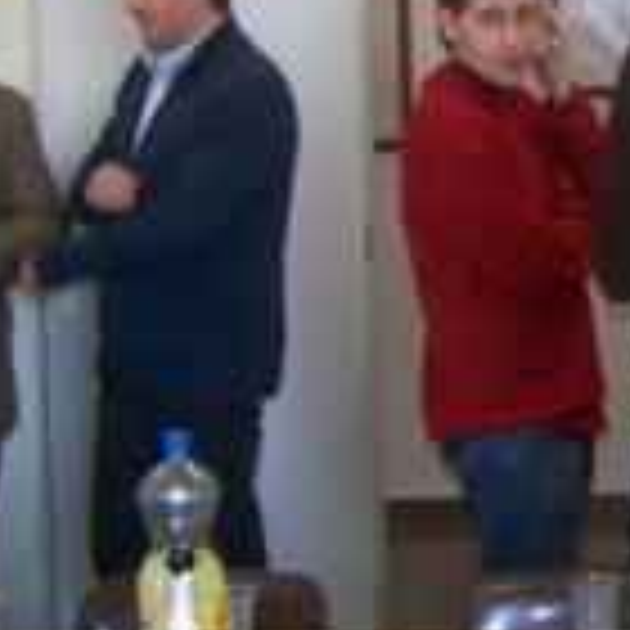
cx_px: 950
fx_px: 2389
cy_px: 117
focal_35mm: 116
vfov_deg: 14.9
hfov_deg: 14.1
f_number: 2.8
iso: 200
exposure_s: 1/60
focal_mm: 6.7
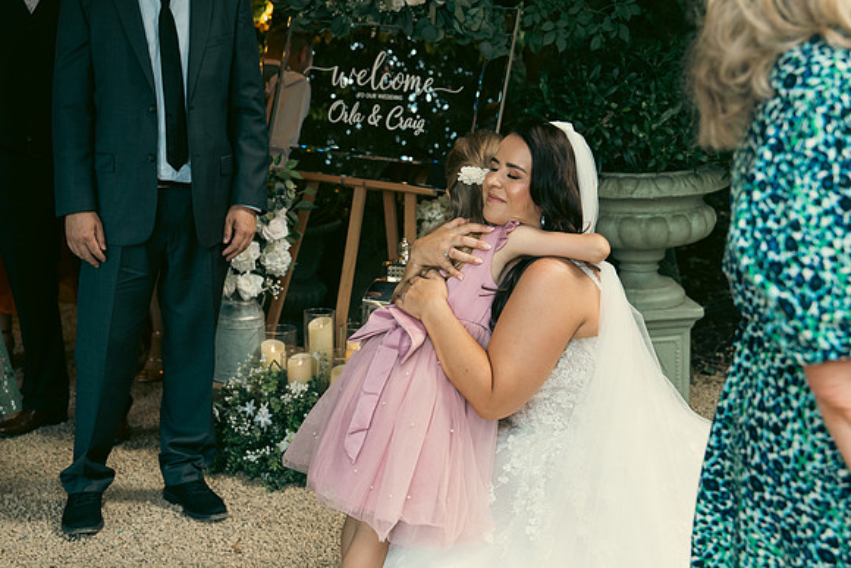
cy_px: 284
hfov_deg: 33.4
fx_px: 1419
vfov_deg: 22.6
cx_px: 426
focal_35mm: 60
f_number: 3.5
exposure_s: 1/200
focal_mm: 40
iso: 500
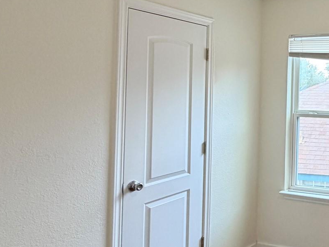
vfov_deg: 39.3
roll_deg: -0.6
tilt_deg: +0.8
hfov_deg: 39.0
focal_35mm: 36
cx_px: 386
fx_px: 342
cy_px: 87
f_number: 2.2
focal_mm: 2.22
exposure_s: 1/120
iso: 200
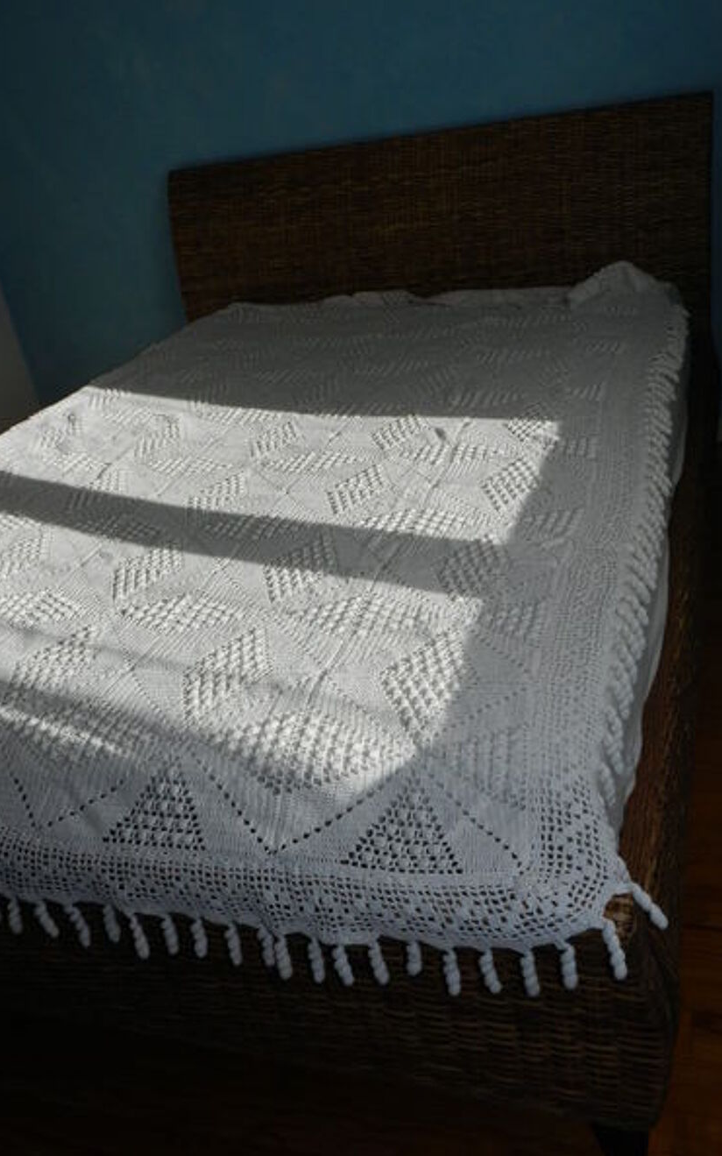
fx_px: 945
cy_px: 580
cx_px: 386
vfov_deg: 62.9
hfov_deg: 41.8
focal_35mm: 30
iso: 160
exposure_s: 1/1250
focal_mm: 5
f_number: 4
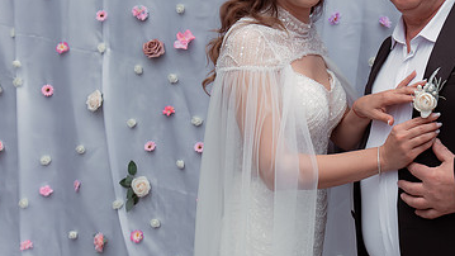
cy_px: 83
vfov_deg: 20.3
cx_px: 344
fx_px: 712
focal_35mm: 59
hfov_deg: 34.7
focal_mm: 30
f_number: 4.5
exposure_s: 1/400
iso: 200
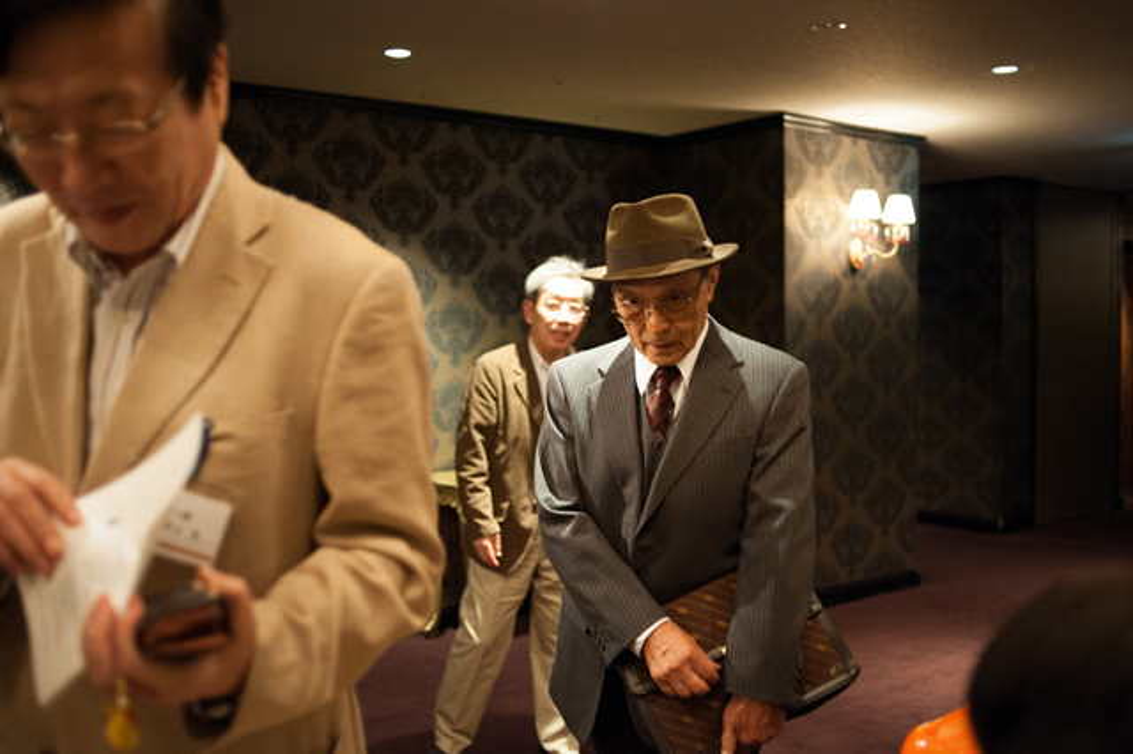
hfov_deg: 54.5
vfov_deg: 37.8
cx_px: 566
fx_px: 1101
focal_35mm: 35
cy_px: 377
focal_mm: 35
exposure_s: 1/100
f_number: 2.8
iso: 2500
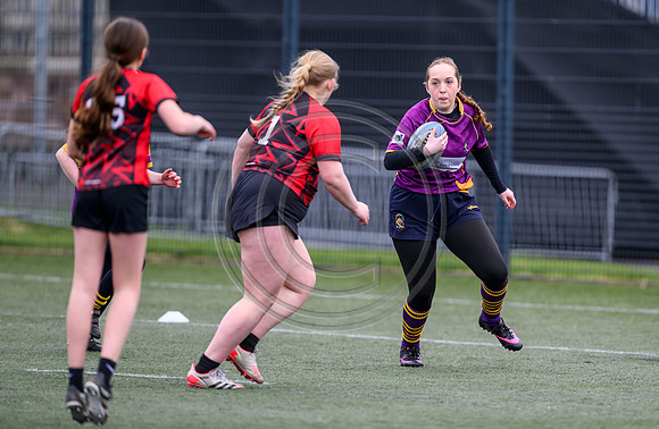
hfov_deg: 4.1
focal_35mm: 504
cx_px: 413
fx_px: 9167
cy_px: 231
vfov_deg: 2.7
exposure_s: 1/1600
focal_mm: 400
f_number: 3.2
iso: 500
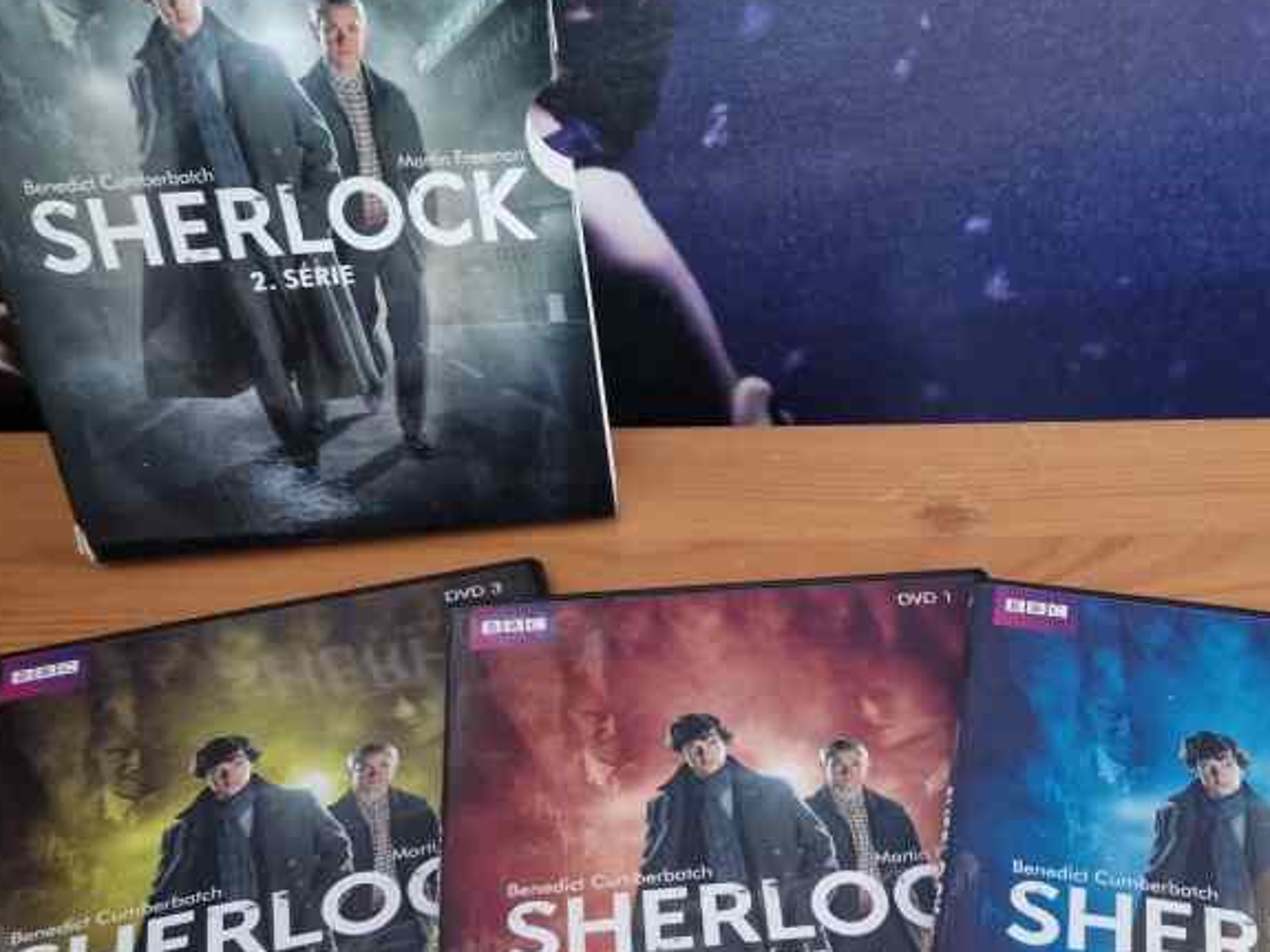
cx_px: 824
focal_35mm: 40
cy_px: 729
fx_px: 1467
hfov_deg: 46.2
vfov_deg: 35.1
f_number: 1.8
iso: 800
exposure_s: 1/25
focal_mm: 5.4
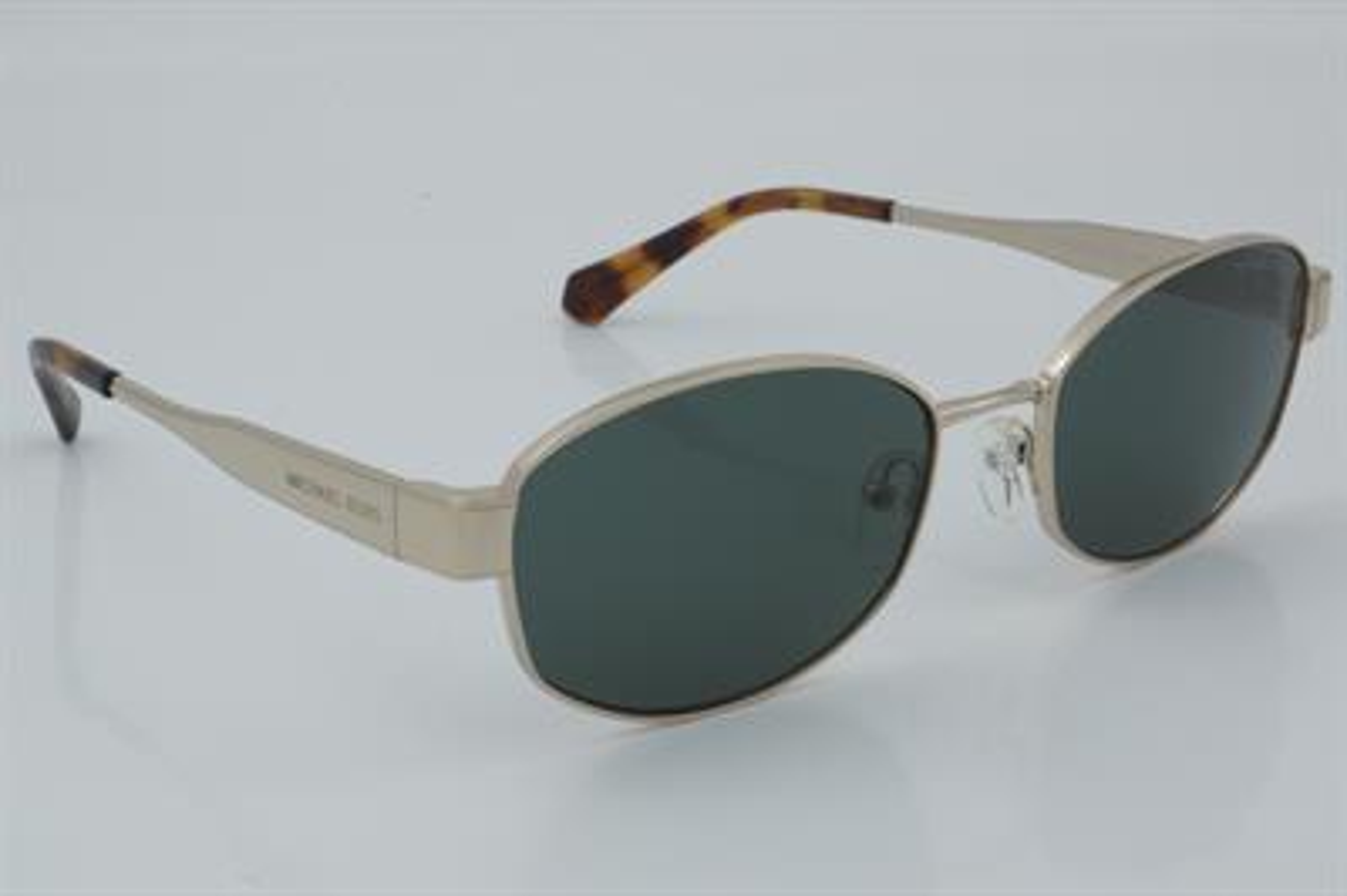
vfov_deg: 18.2
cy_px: 448
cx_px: 674
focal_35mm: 75
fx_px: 2804
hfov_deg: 27.0
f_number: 32
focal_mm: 50
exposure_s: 1/4
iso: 100
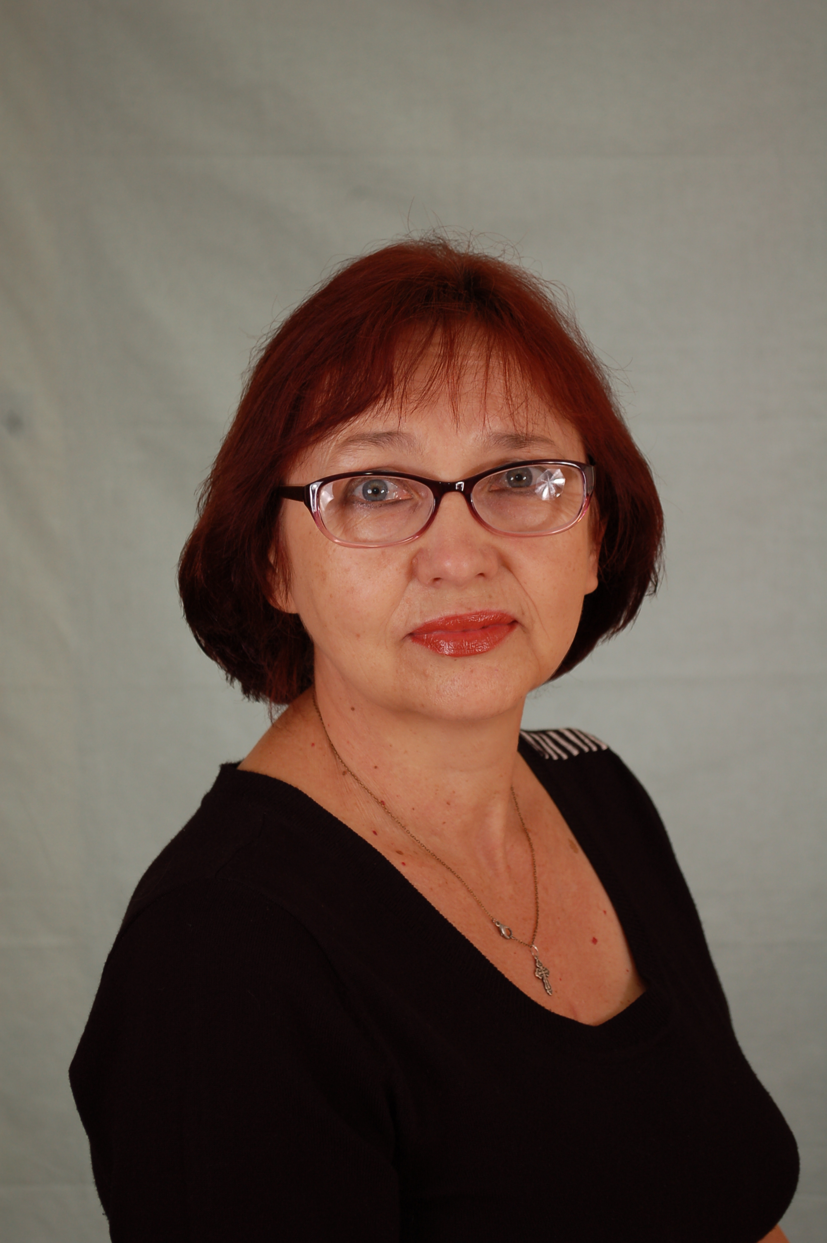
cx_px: 414
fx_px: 2848
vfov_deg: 24.6
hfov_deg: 16.5
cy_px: 622
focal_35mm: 82
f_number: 6.3
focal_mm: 55
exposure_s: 1/125
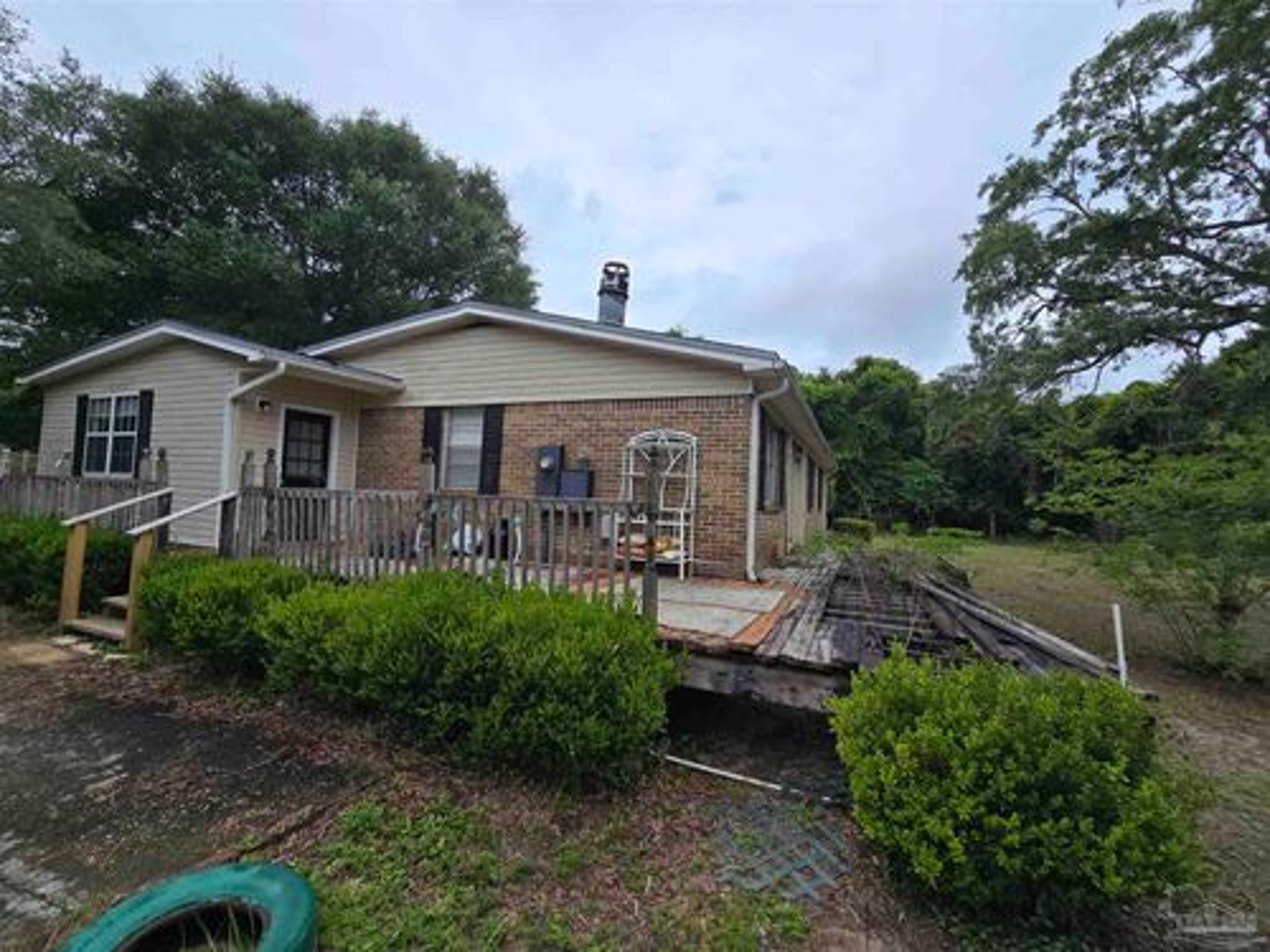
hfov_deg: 106.2
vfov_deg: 89.9
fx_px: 477
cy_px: 476
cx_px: 635
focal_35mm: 13
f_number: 2.2
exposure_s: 1/2140
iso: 50
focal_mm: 2.2
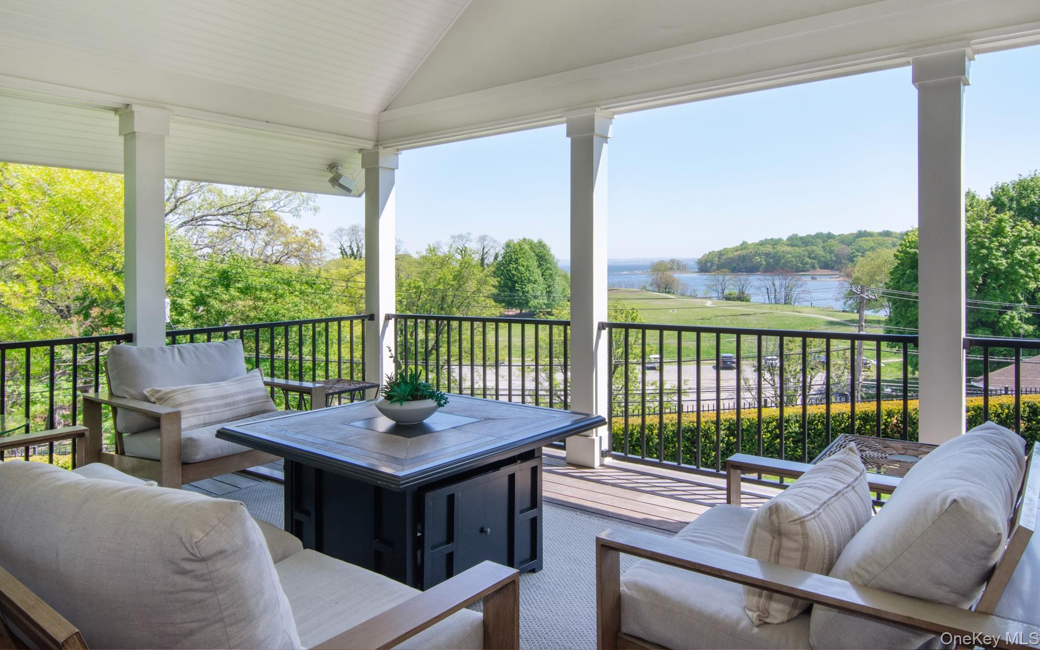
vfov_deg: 51.9
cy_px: 296
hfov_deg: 75.9
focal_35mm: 24
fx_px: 667
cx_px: 513
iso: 400
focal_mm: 15
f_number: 14
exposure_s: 1/200
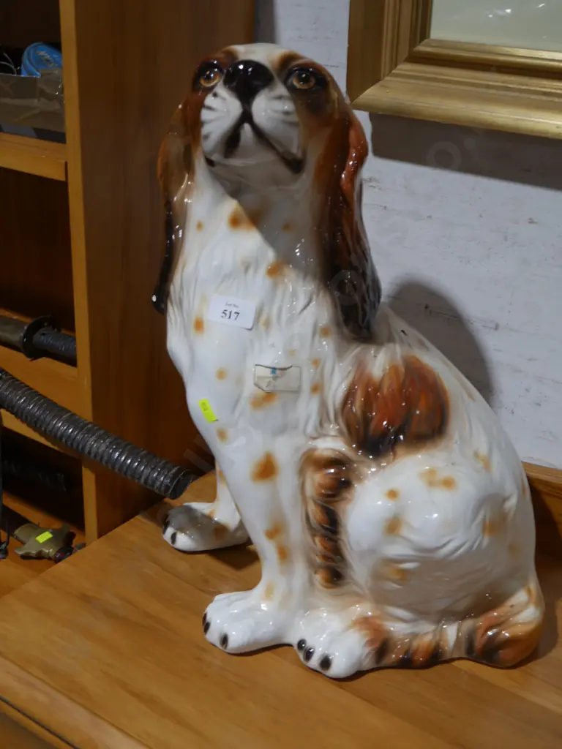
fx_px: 909
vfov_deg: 44.8
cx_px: 281
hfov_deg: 34.3
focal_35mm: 42
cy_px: 374
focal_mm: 21
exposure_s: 1/60
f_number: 4.6
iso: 320
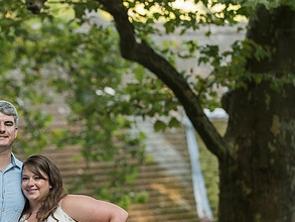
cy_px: 135
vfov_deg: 6.3
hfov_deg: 8.3
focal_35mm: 237
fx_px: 2021
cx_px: 54
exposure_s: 1/320
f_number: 3.2
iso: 800
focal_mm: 120
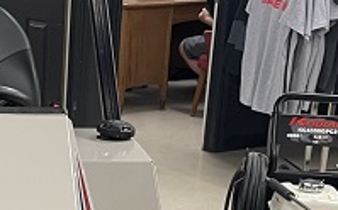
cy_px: 325
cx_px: -15
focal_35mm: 111
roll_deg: -1.1
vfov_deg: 11.3
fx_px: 1022
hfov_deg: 18.2
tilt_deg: -23.1
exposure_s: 1/63
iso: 100
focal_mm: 4.2
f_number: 1.6
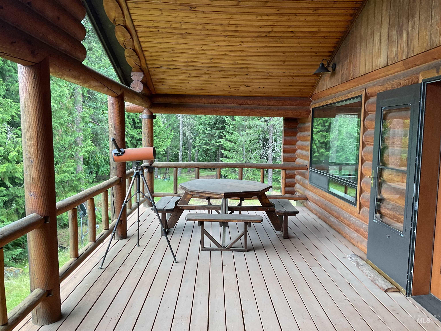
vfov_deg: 48.2
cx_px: 220
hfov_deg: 61.7
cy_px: 166
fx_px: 369
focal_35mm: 29
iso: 40
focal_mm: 3
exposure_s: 1/60
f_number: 1.8
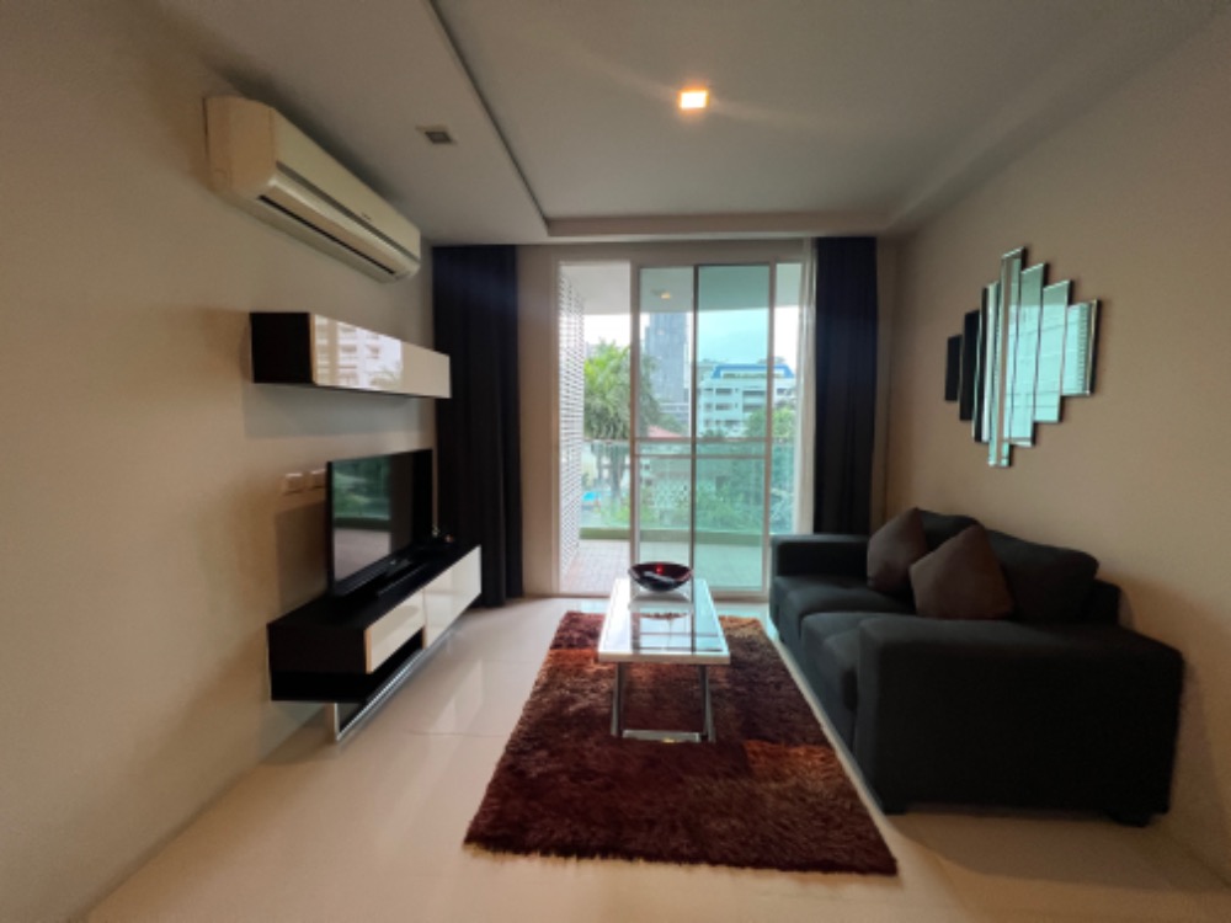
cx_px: 616
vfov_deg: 89.9
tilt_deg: -7.7
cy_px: 462
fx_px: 462
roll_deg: +2.0
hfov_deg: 106.2
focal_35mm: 13
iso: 250
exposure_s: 1/100
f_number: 1.8
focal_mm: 1.57
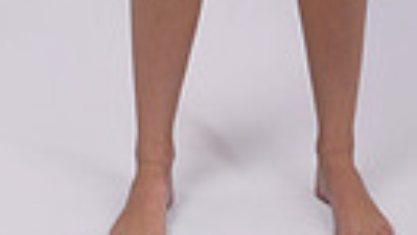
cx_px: 251
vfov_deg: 7.3
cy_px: -395
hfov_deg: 14.1
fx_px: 1682
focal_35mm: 152
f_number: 7.1
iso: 160
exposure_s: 1/250
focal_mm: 43
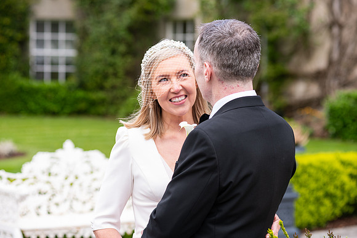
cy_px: 119
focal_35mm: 100
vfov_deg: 13.7
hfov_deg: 20.4
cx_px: 178
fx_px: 992
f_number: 3.5
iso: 160
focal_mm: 100
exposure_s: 1/160
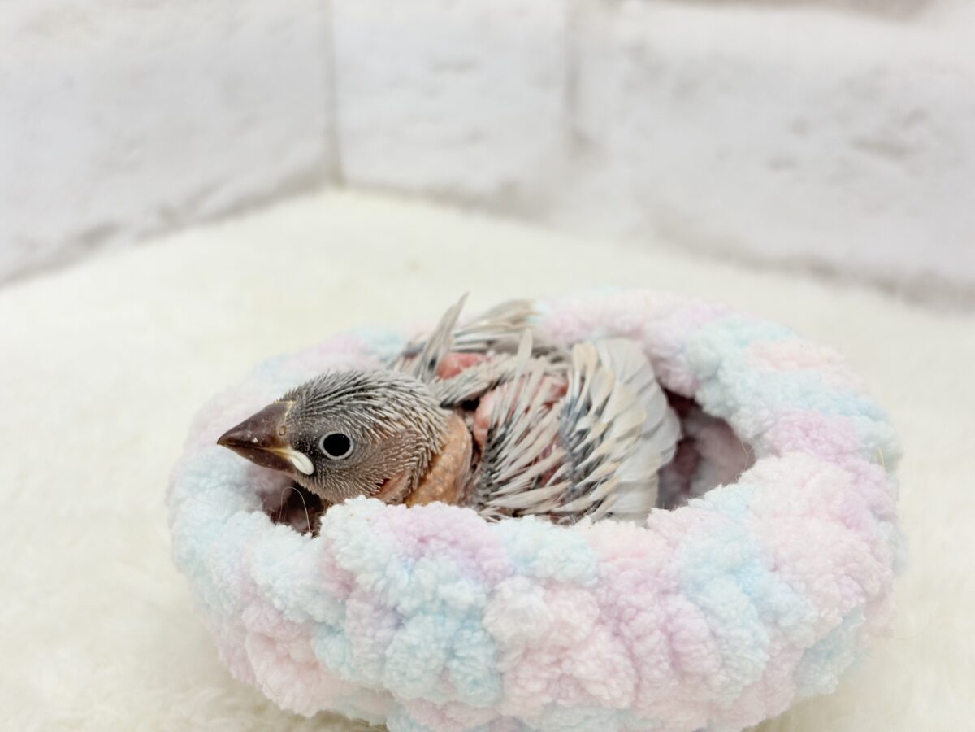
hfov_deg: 36.8
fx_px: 1465
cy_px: 366
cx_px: 488
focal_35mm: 52
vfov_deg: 28.0
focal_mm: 5.96
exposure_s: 1/50
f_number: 1.6
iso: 40
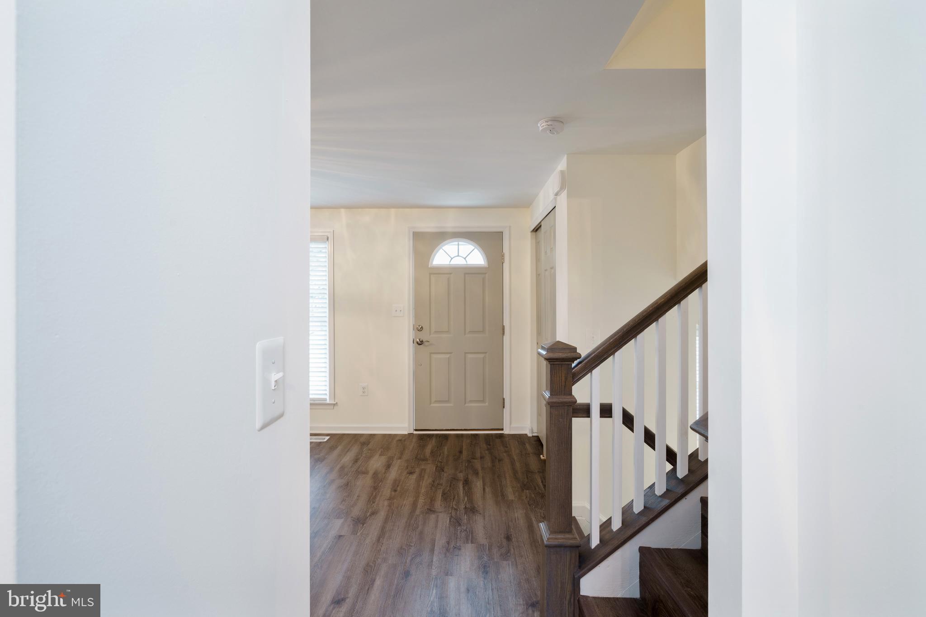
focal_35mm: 16
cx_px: 463
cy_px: 308
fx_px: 411
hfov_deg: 96.7
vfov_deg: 73.7
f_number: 10
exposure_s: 1.3
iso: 100
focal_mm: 16
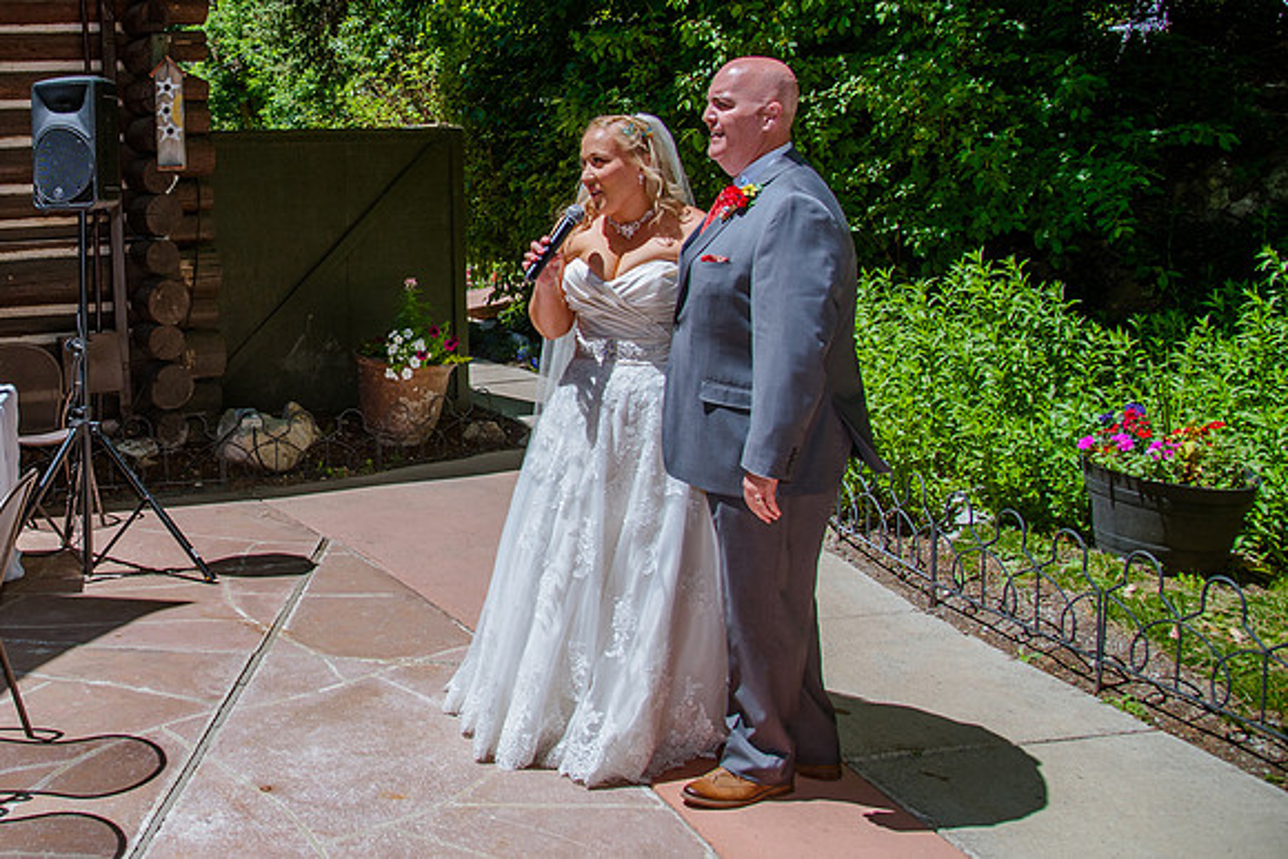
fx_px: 1461
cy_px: 260
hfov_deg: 44.4
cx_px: 198
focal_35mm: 41
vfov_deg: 32.4
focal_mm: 24
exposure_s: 1/1000
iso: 250
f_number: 5.6
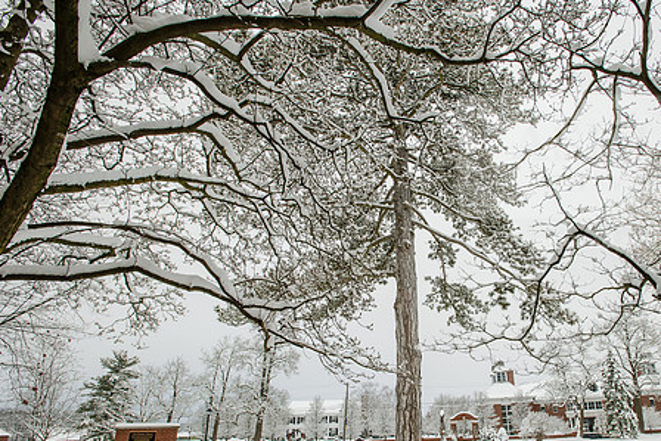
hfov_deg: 77.2
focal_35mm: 22
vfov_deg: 56.6
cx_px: 413
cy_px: 274
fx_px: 404
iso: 200
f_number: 5.6
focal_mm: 17
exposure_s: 1/320
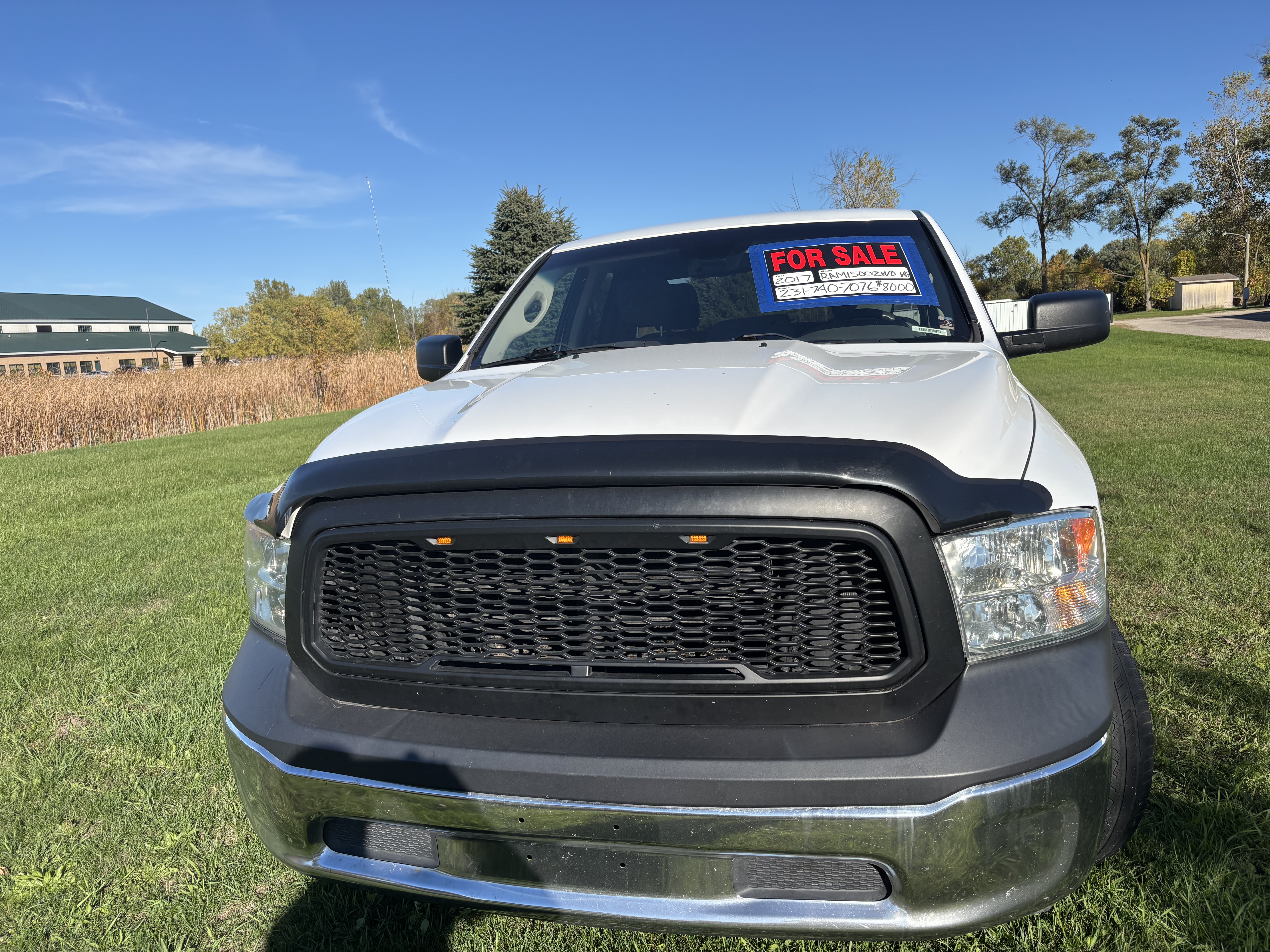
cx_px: 635
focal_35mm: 26
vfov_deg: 53.1
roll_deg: +3.6
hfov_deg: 67.3
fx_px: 954
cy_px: 476
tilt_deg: -8.8
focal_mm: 5.96
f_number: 1.6
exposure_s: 1/2933
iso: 50
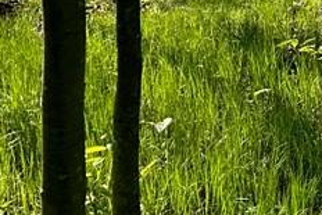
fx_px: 984
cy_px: -248
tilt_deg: -0.8
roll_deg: +1.2
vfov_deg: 11.1
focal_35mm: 110
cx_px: 353
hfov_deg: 17.9
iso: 80
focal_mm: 6.86
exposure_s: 1/2469
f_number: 1.78
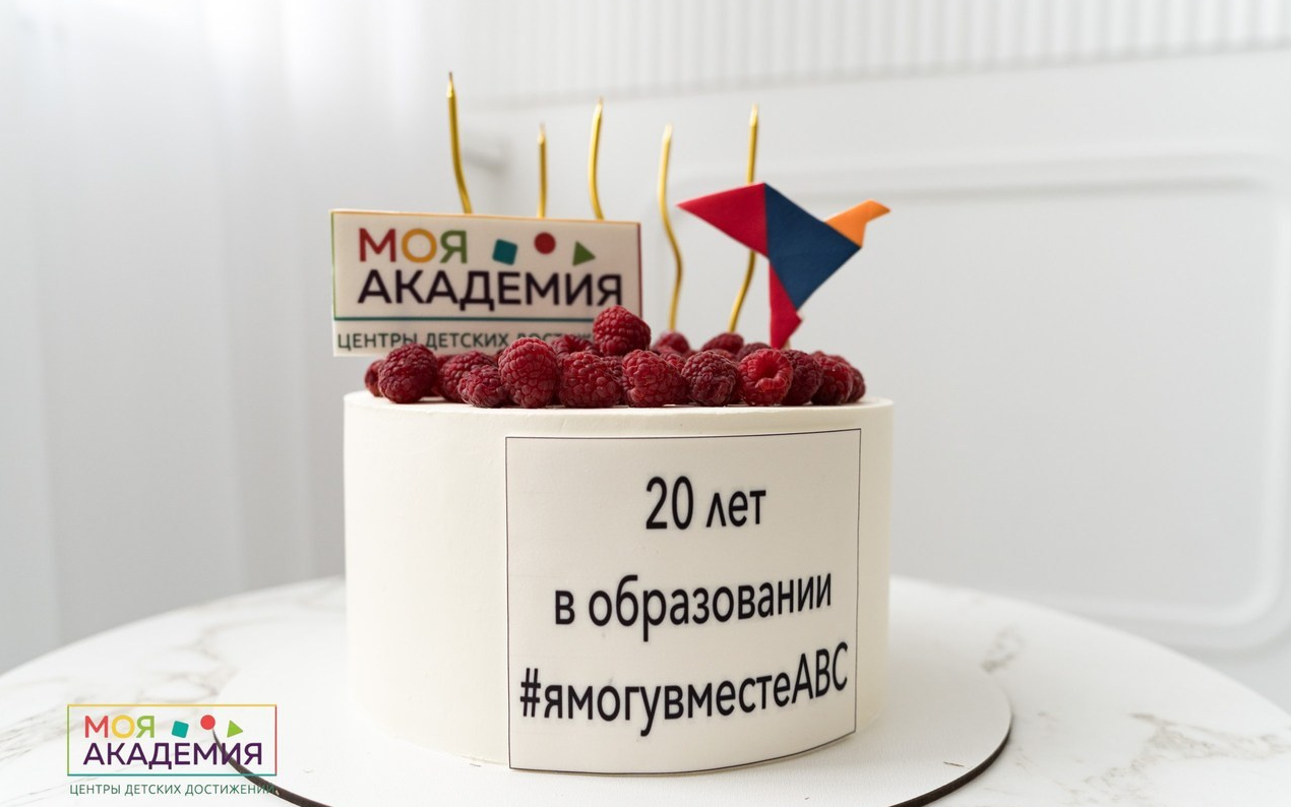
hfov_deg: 62.9
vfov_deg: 41.8
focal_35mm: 30
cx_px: 650
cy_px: 421
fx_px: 1056
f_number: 4
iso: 400
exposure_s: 1/250
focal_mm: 28
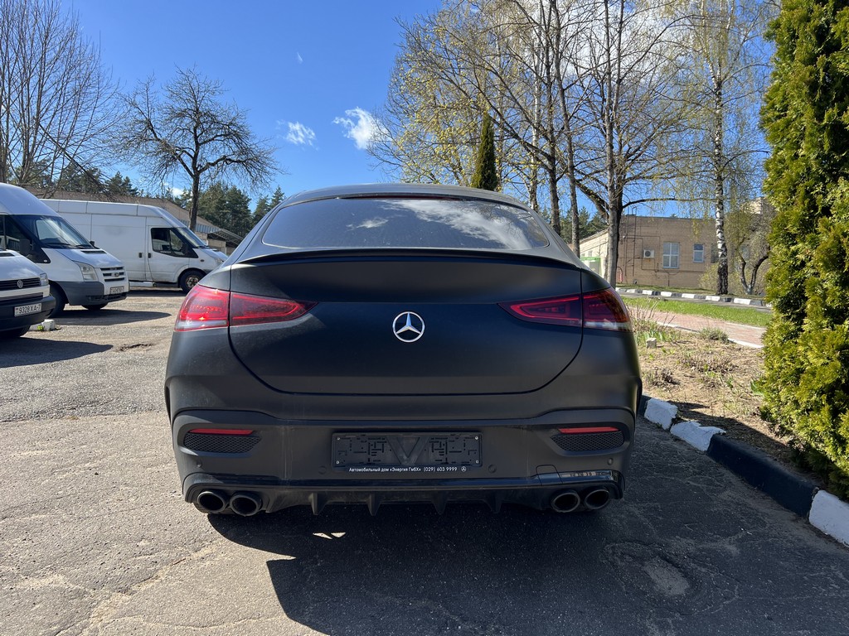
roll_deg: -1.0
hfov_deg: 67.3
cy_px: 318
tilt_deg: -0.5
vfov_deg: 53.1
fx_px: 638
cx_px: 424
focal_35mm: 26
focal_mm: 5.7
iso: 50
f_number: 1.5
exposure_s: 1/1553
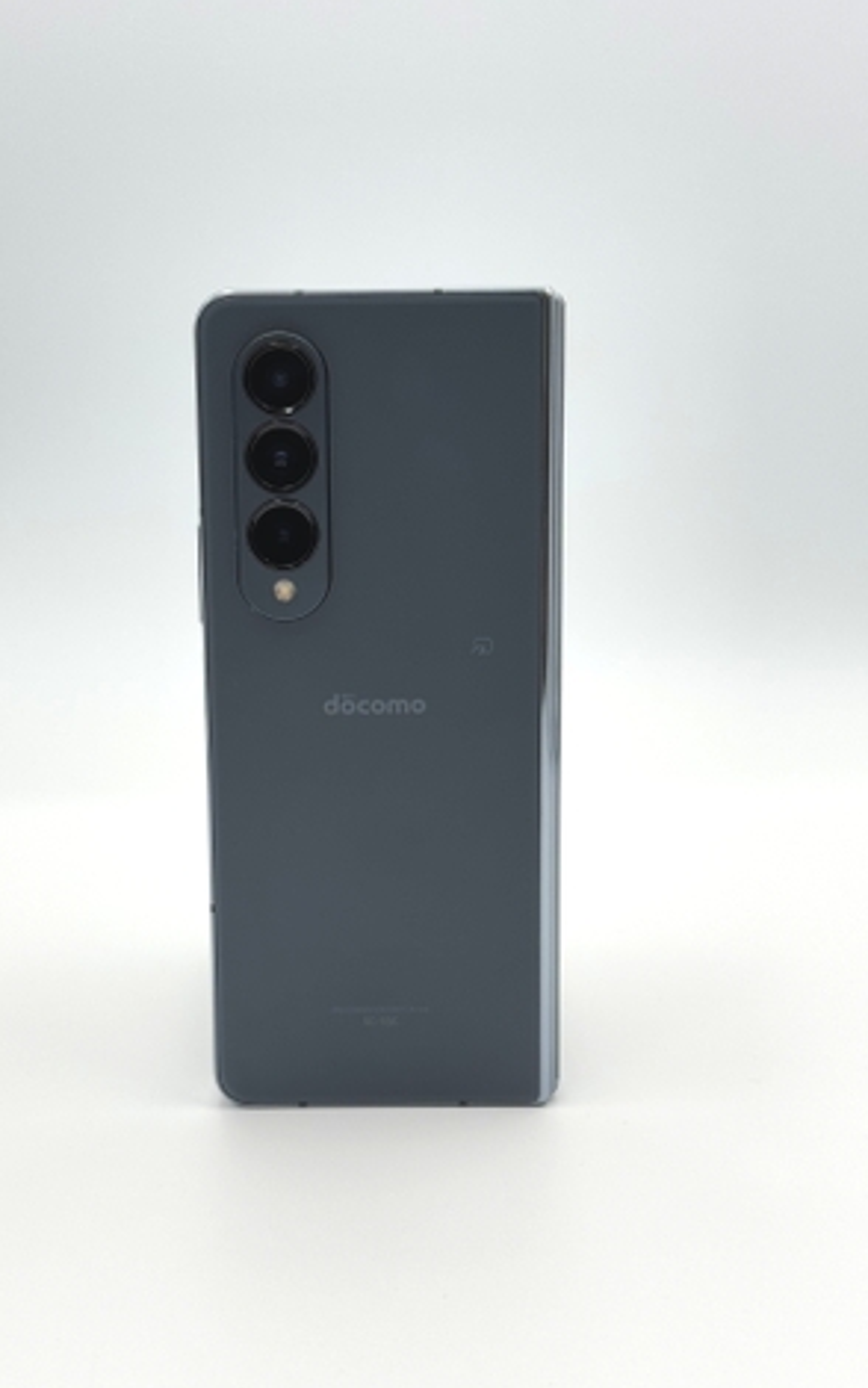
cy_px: 682
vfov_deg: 38.9
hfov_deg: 24.9
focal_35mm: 52
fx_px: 1967
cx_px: 378
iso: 64
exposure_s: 1/278
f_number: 1.78
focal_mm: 6.76
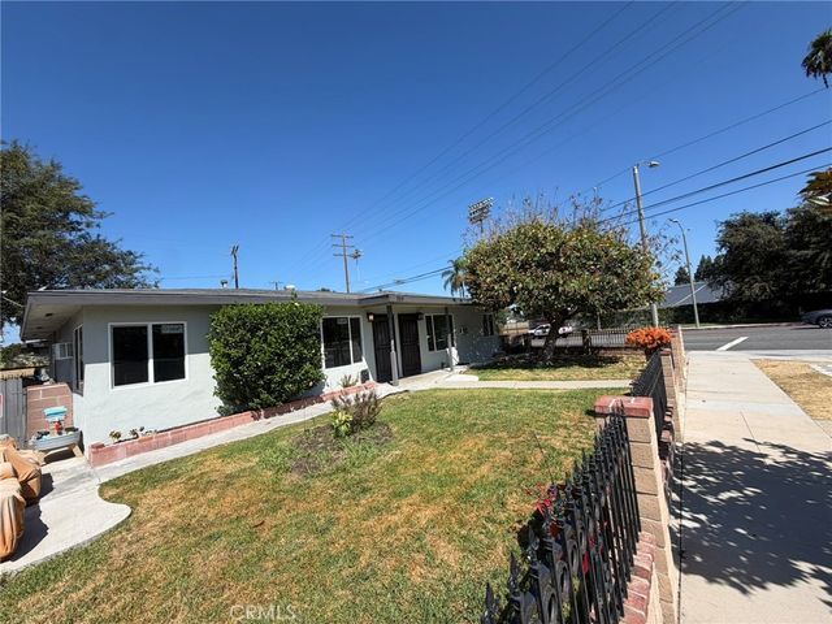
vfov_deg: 85.7
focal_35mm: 14
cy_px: 312
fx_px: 336
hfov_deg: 102.1
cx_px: 416
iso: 20
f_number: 2.2
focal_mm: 2.22
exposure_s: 1/779
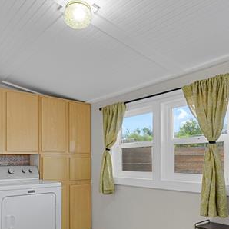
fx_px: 232
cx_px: 69
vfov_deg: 51.3
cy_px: 158
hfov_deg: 51.2
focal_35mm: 31
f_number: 8
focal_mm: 17
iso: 250
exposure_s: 2
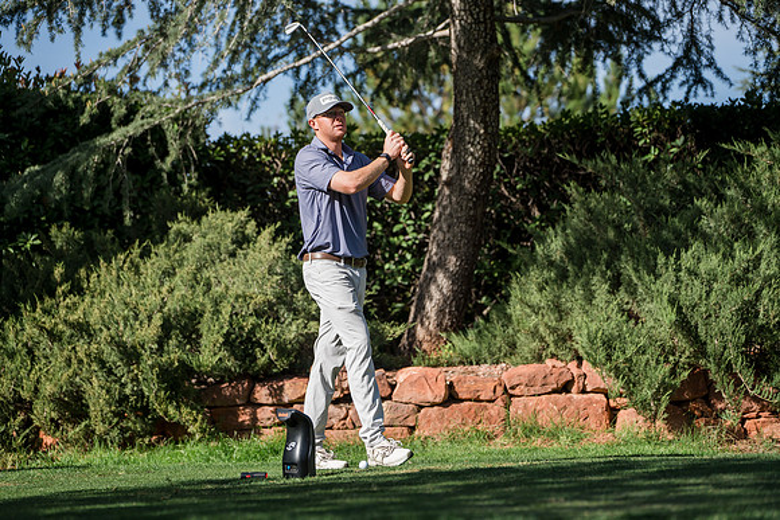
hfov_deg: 20.2
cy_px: 260
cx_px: 390
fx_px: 2189
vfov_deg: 13.6
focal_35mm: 101
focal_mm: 101
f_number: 2.8
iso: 320
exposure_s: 1/4000
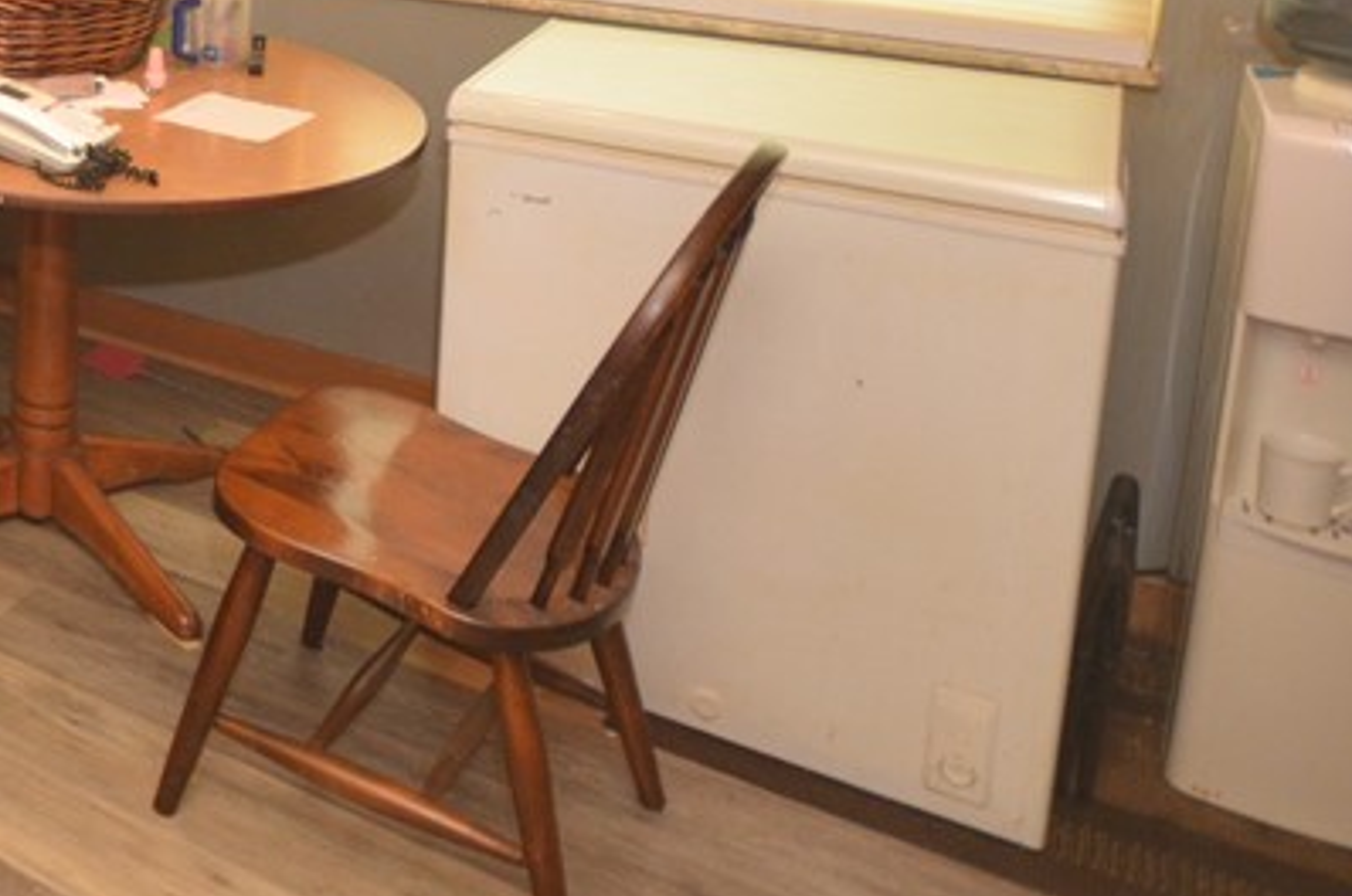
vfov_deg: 28.5
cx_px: -328
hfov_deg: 35.5
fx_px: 1537
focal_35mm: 41
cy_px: -161
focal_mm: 10
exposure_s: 1/60
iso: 800
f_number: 4
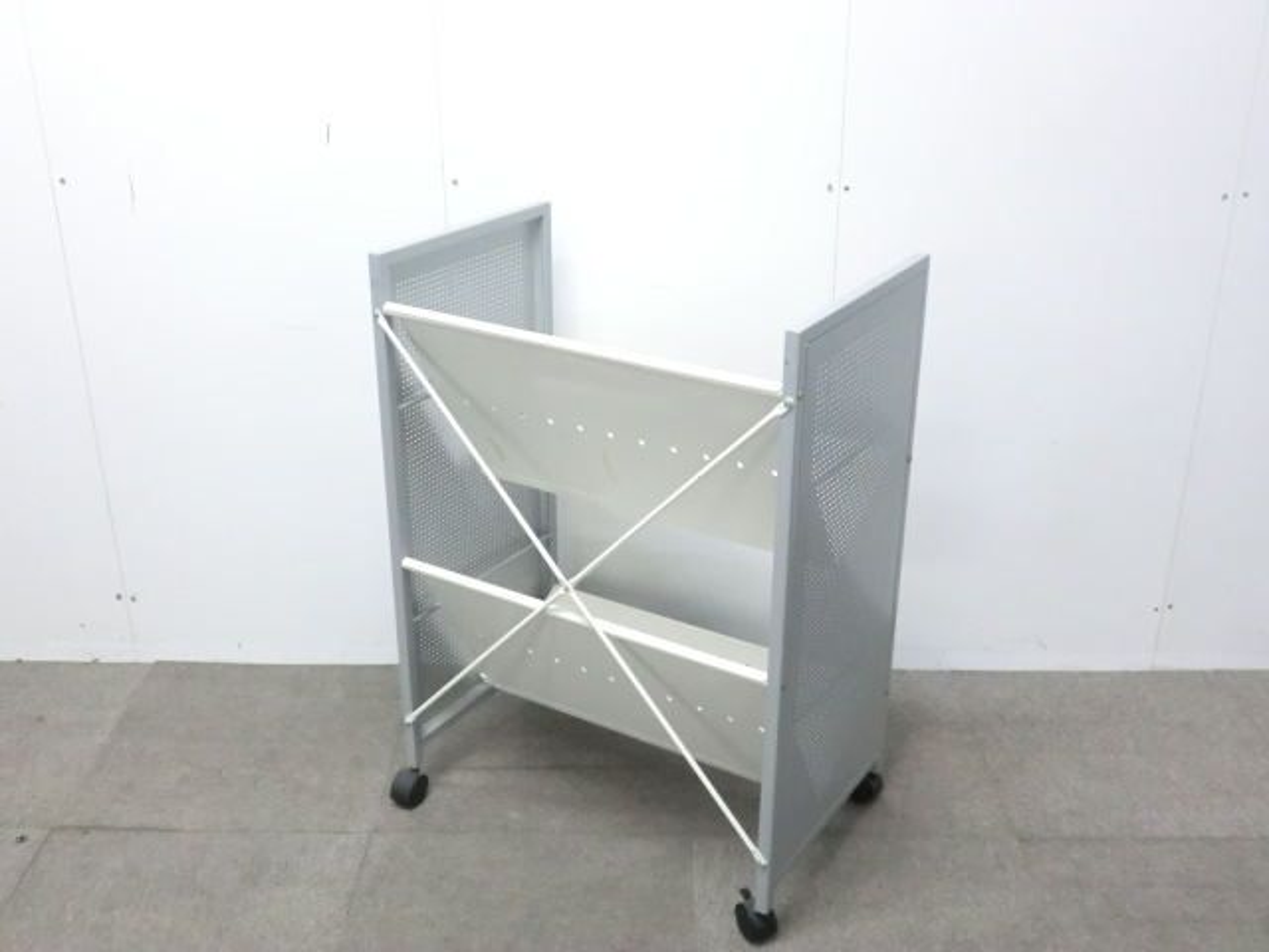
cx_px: 634
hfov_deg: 49.0
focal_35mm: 38
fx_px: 1393
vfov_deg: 37.7
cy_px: 476
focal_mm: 6.9
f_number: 3.9
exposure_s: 1/30
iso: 800
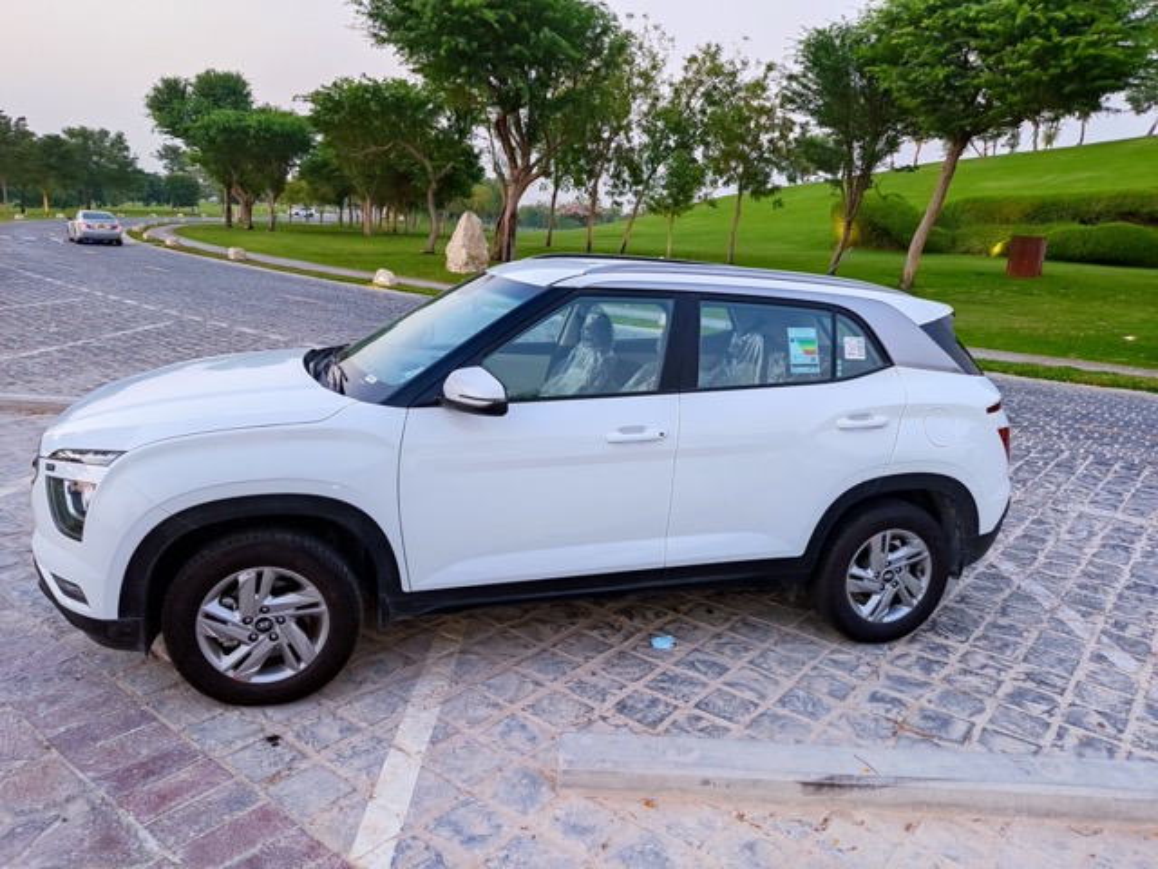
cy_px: 434
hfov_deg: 69.4
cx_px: 579
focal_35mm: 25
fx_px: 836
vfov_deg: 54.9
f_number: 1.79
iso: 237
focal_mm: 4.71
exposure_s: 1/50
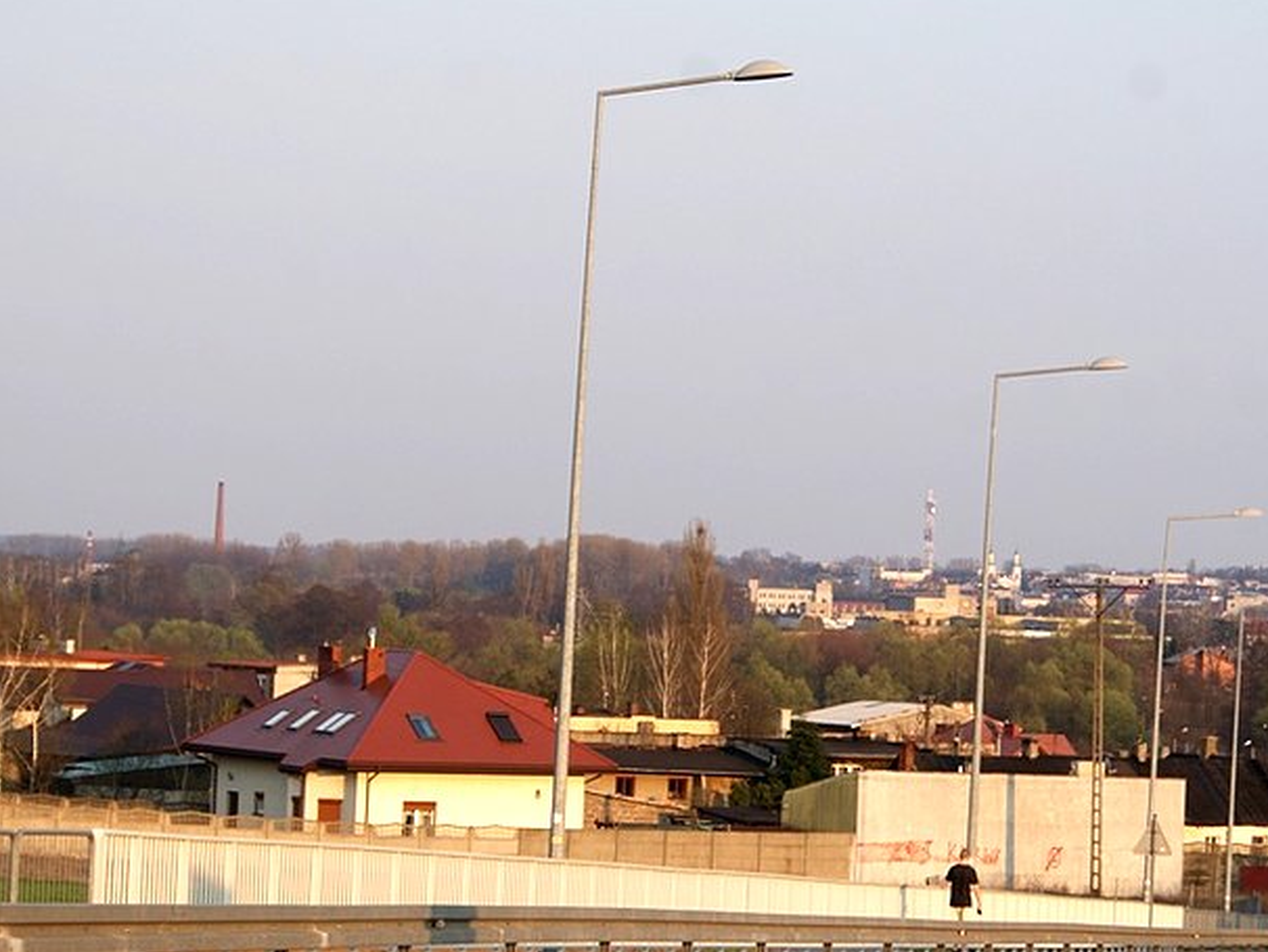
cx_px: 703
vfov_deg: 9.9
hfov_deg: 13.2
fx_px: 5497
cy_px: 548
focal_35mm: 150
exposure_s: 1/125
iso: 100
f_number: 7.1
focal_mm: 70
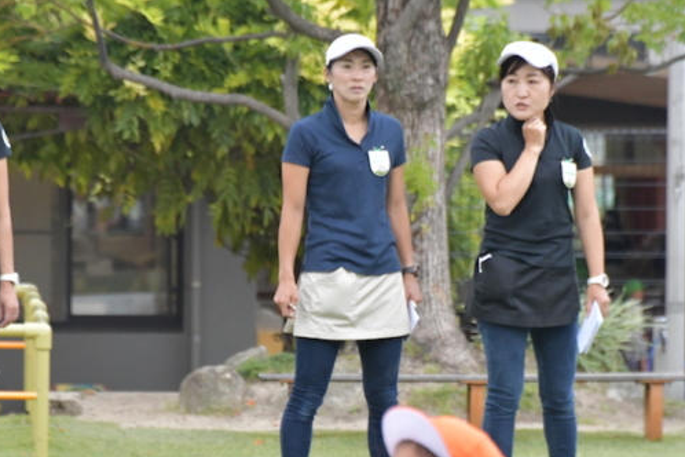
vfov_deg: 3.8
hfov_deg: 5.8
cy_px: 217
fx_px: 6811
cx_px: 301
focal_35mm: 358
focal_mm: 155
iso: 4000
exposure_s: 1/2500
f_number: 6
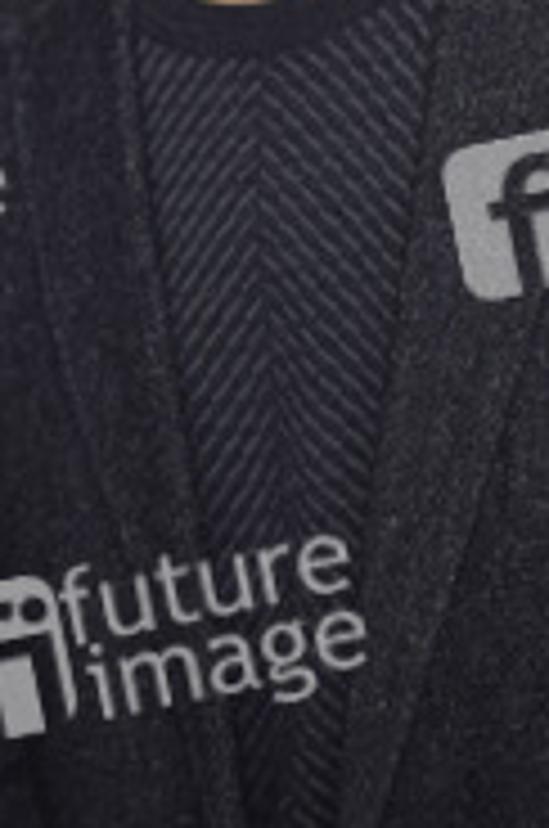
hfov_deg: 3.1
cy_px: -32
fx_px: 9988
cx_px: 266
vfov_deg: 4.7
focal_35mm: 435
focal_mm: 200
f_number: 3.5
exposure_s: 1/400
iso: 1100
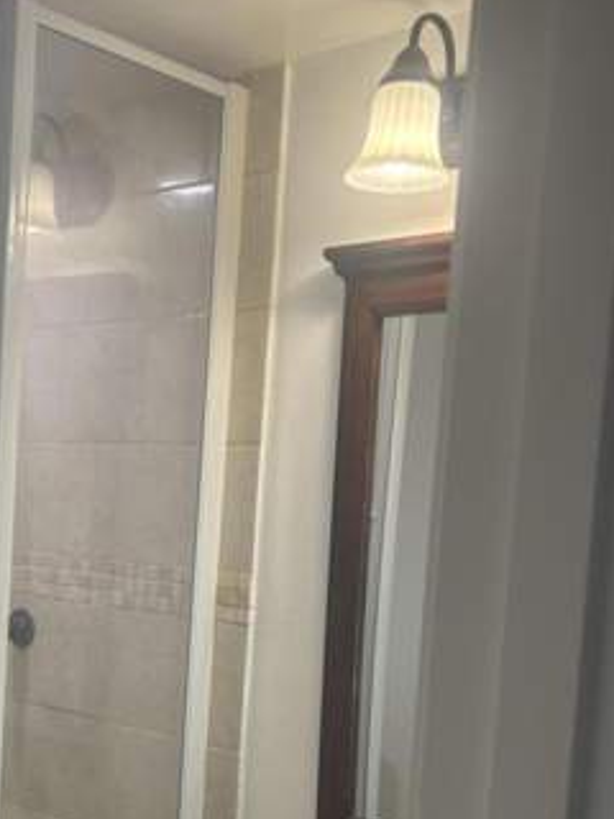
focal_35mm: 52
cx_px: 54
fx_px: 1230
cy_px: 624
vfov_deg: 35.9
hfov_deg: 27.0
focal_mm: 5.96
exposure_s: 1/120
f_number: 1.6
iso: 100
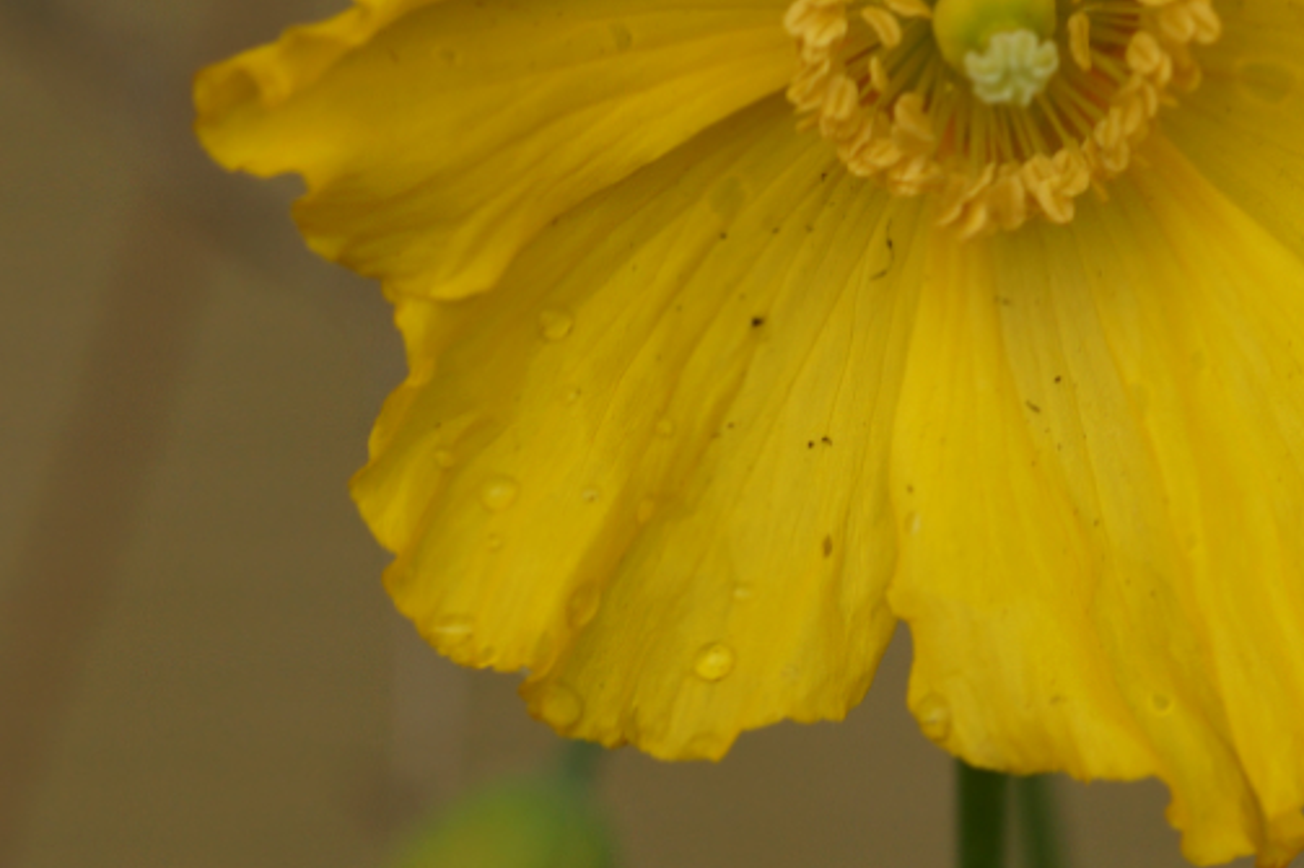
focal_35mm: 358
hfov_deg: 5.8
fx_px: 12963
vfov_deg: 3.8
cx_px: 762
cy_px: 298
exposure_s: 1/160
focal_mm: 100
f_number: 5.6
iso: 160
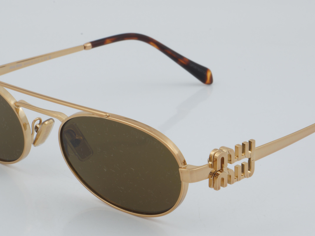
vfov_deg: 13.6
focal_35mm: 109
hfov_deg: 18.0
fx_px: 992
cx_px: 169
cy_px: 123
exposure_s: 1/4
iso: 100
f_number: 32
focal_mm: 50
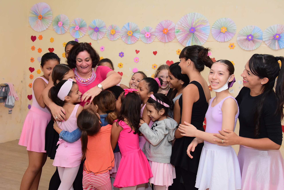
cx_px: 142
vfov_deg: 34.3
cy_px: 95
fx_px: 308
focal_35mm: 39
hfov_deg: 49.5
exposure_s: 1/160
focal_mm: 26
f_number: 4
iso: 2000
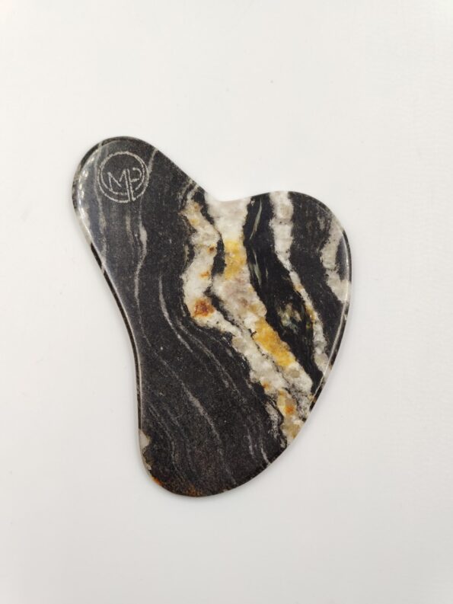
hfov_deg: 35.1
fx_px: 715
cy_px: 302
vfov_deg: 45.8
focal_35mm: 41
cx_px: 226
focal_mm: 8.16
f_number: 2
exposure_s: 1/181
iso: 100
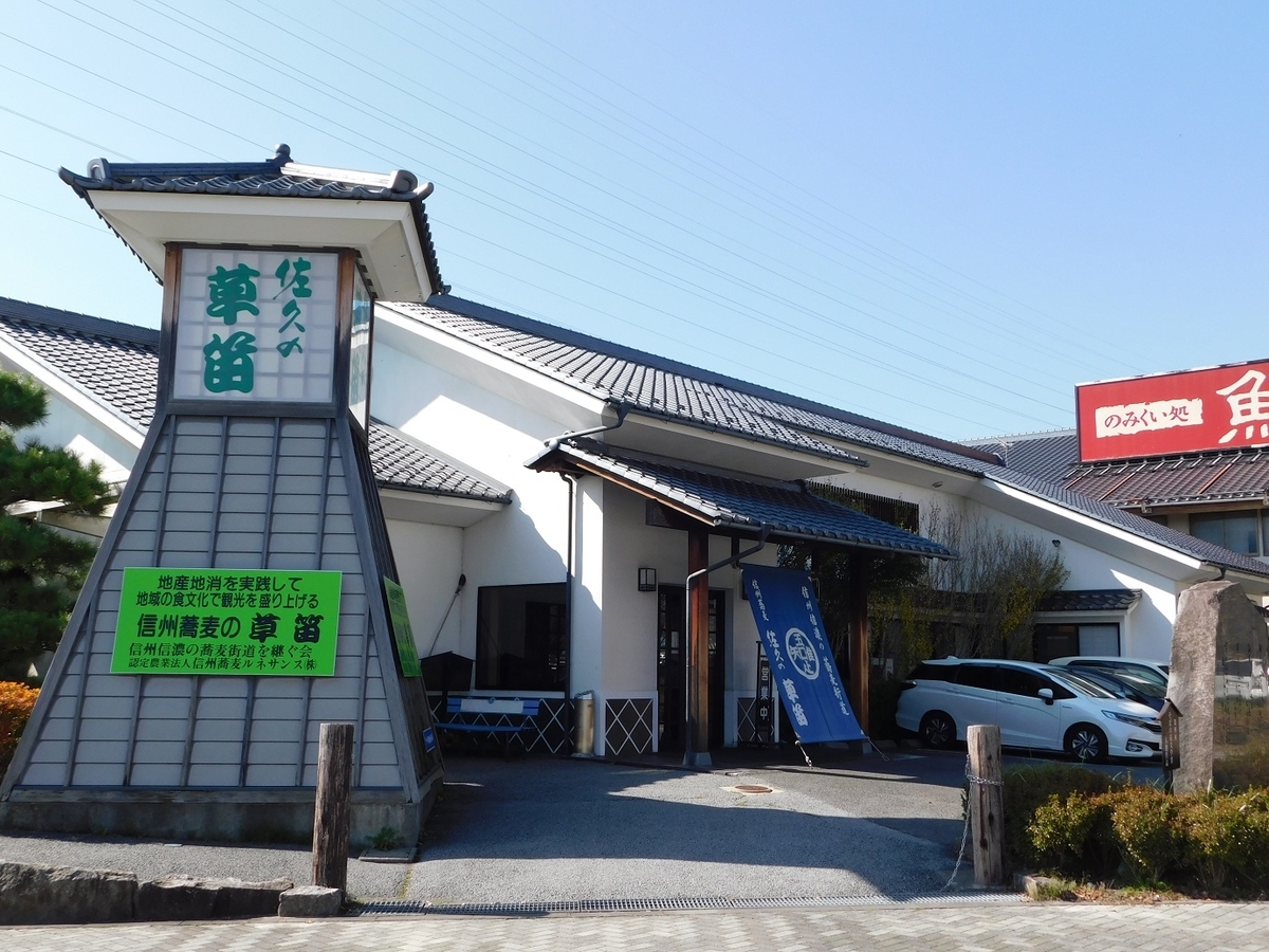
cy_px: 476
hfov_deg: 51.4
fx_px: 1320
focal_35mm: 36
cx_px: 634
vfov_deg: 39.7
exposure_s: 1/800
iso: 125
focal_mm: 6.3
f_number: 3.5
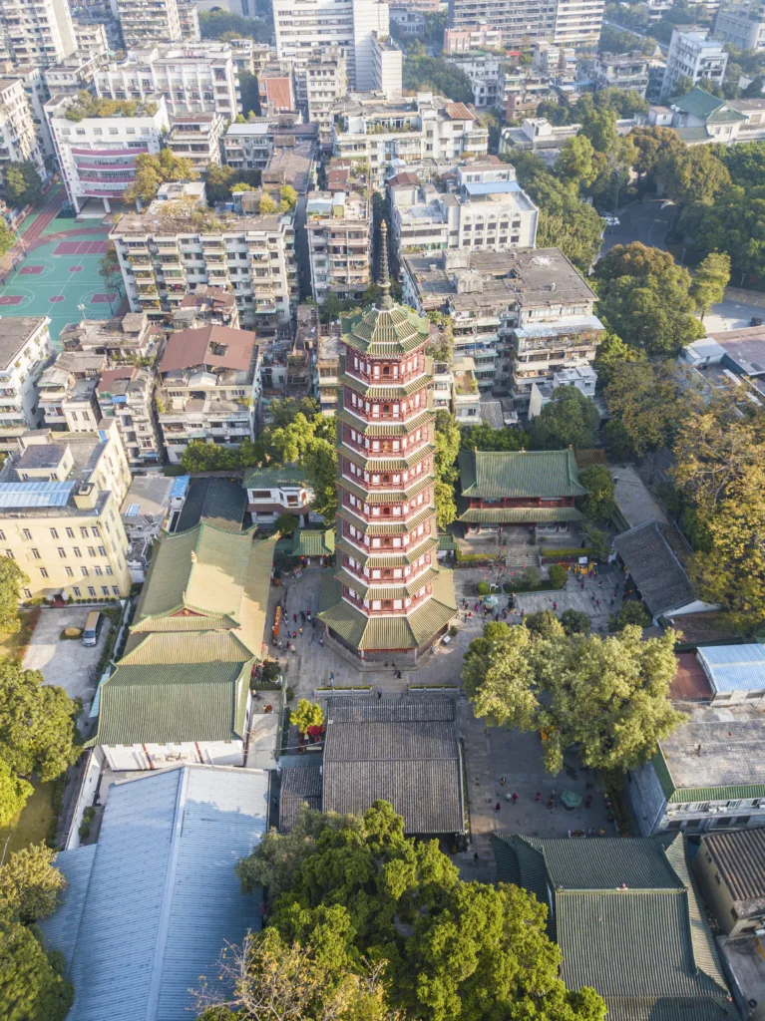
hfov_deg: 53.0
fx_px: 767
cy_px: 510
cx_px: 382
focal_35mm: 26
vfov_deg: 67.3
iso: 100
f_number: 2.2
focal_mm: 4.73
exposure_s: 1/380
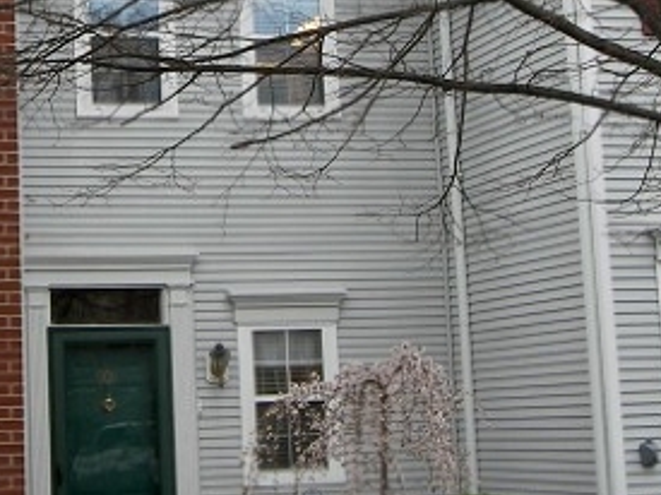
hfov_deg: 20.7
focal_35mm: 93
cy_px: 58
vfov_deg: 15.7
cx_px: 67
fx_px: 1775
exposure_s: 1/200
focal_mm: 6.8
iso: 50
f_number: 3.2
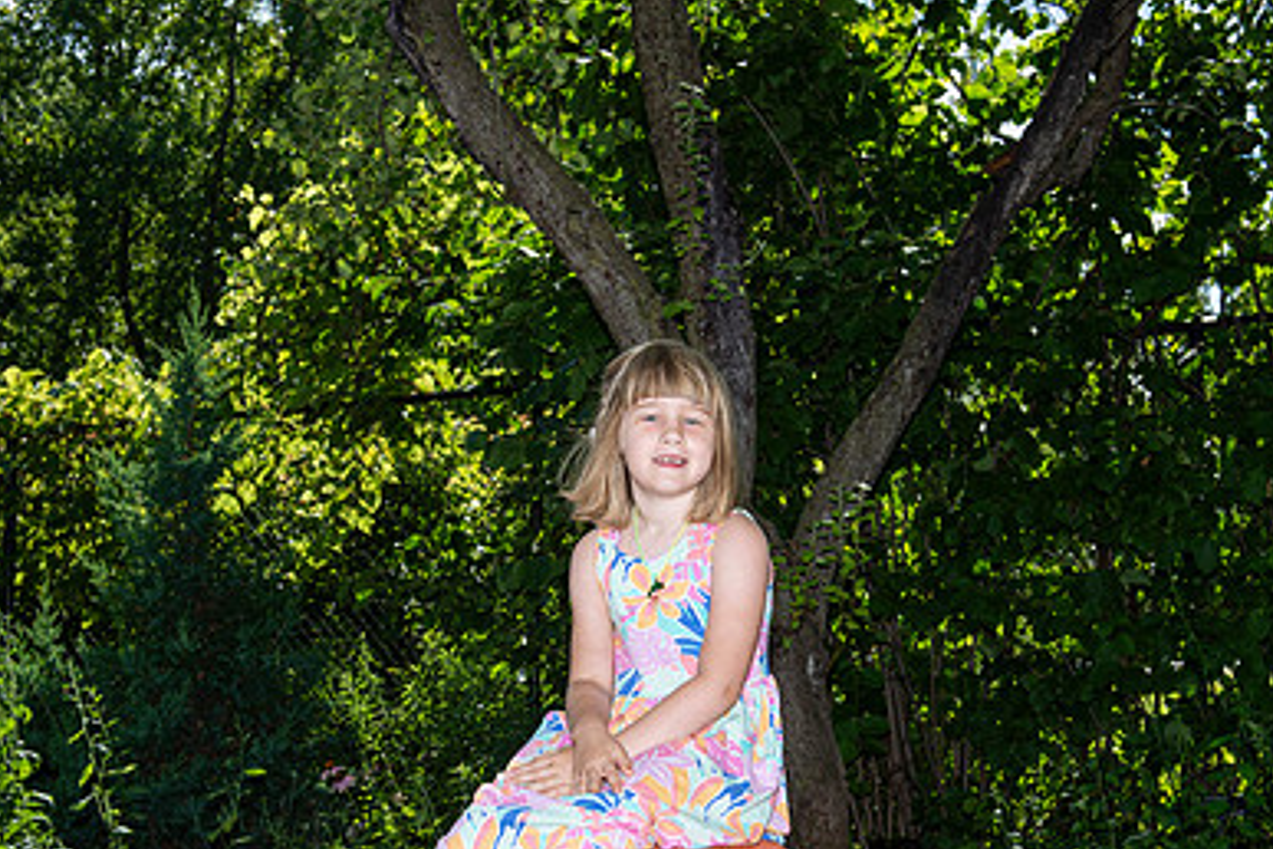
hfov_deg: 31.9
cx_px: 668
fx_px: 2228
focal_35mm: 63
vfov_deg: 21.4
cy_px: 627
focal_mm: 42
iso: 100
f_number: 8
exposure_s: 1/200
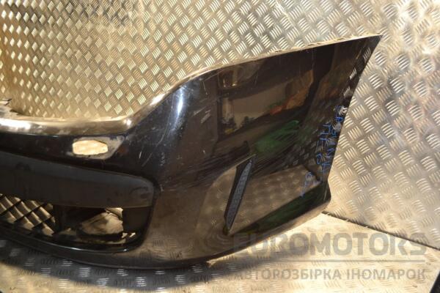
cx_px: 220
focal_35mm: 36
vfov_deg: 36.9
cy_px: 146
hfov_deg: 53.1
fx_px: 440
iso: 560
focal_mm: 24
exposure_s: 1/60
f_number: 4
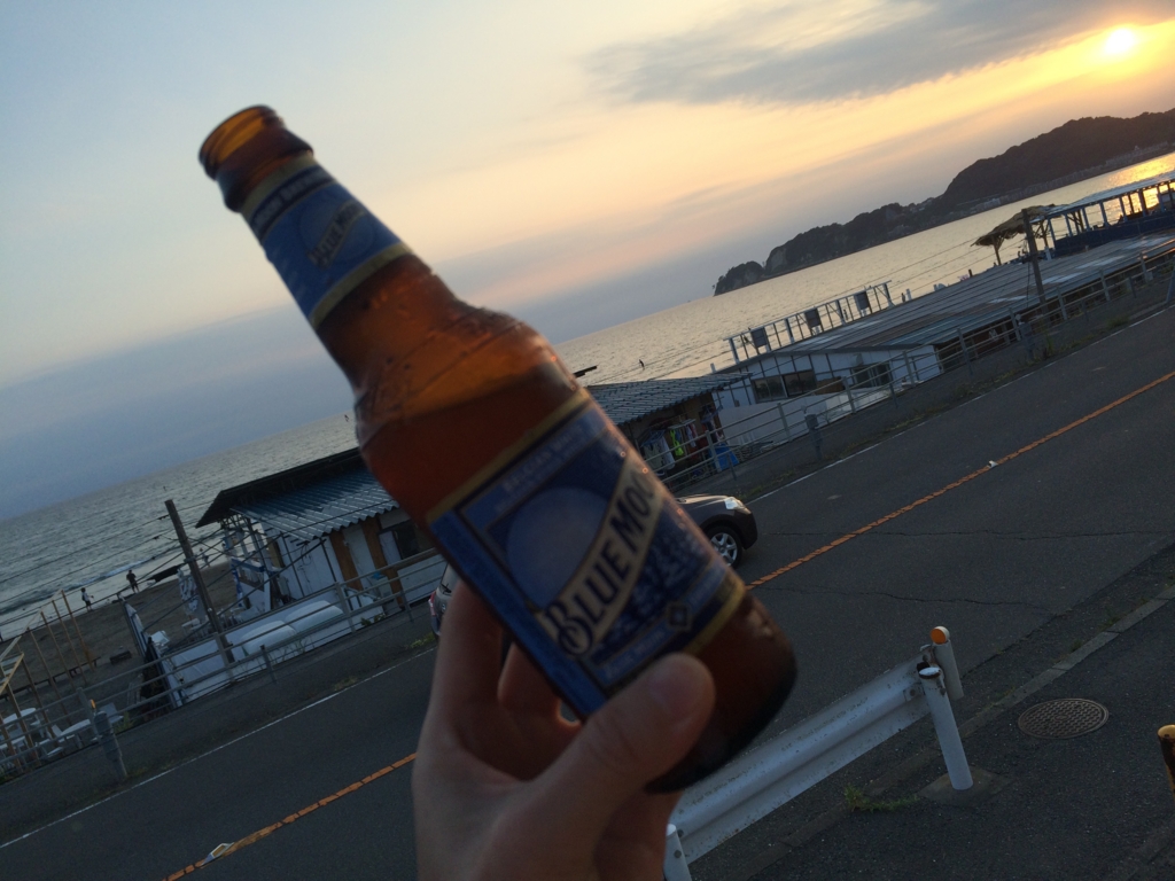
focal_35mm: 29
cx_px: 588
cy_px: 440
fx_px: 984
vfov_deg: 48.2
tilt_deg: -6.7
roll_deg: +17.1
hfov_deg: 61.7
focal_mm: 4.15
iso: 32
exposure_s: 1/746
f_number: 2.2
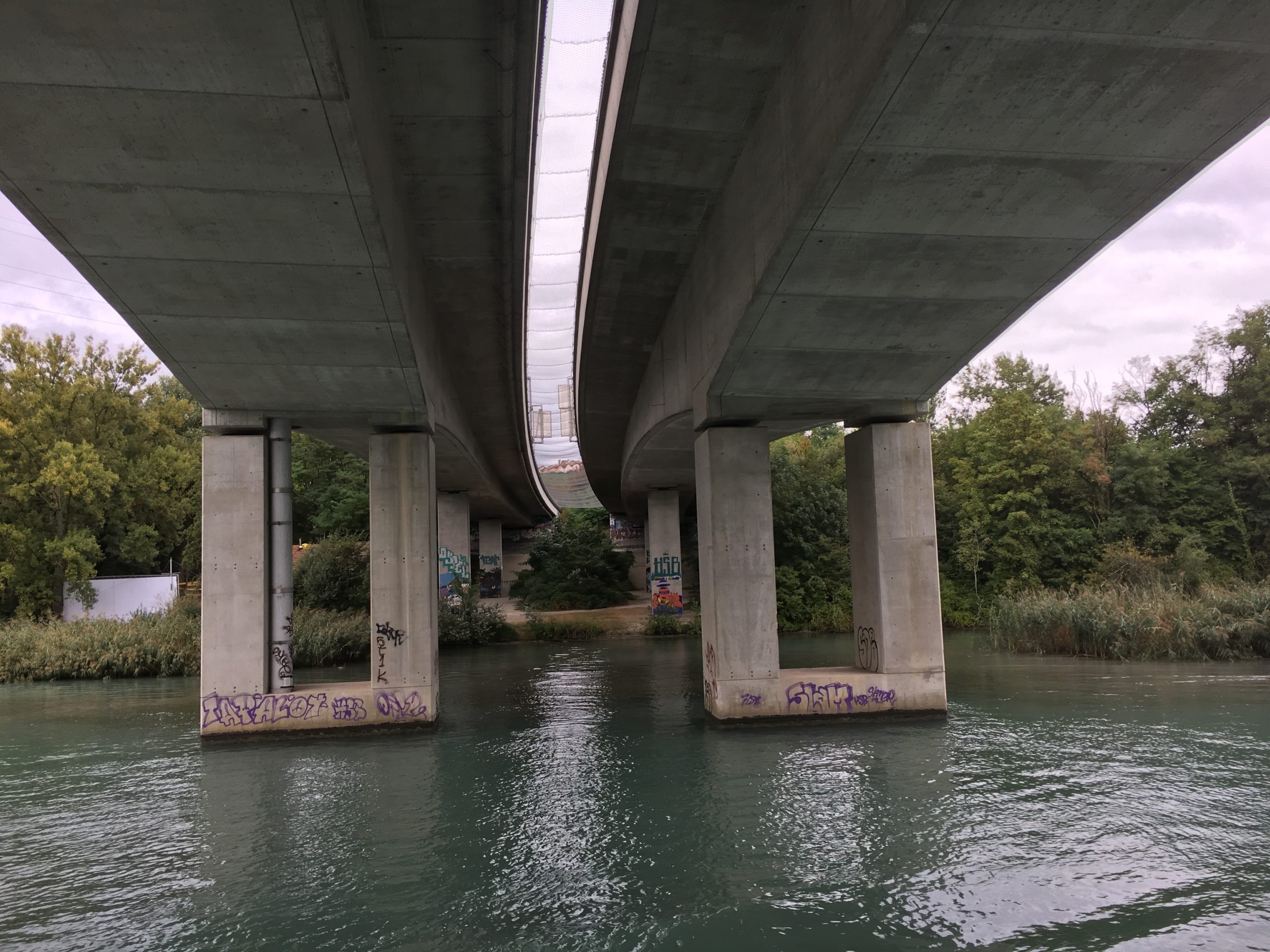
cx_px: 635
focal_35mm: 29
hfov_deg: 61.7
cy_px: 476
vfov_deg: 48.2
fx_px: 1064
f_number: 2.2
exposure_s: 1/396
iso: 25
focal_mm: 4.15
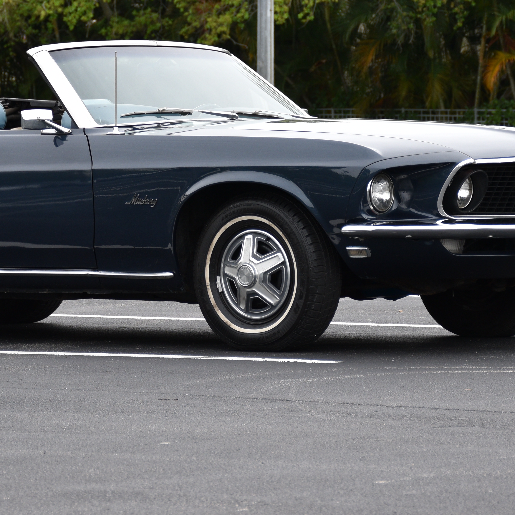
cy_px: 129
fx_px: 3366
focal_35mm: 200
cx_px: 154
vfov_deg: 8.7
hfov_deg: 8.7
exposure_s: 1/500
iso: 200
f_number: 5.6
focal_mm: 62
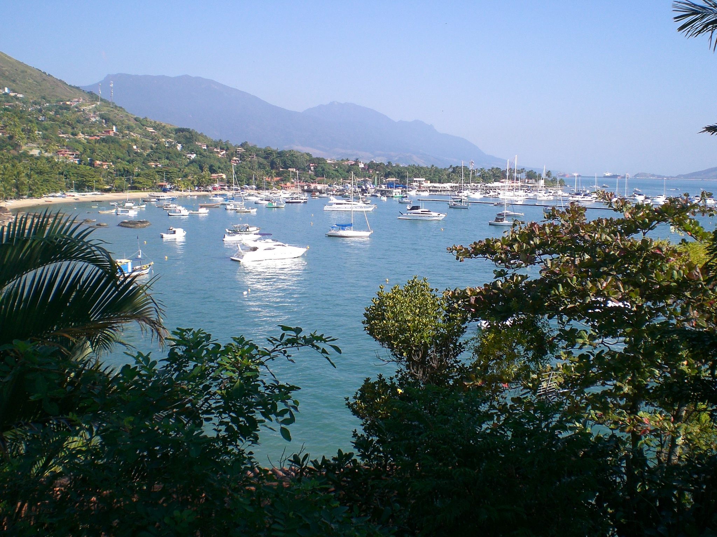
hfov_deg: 49.0
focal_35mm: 38
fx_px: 787
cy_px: 268
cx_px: 358
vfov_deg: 37.7
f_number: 4.4
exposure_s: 1/250
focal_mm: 6.3
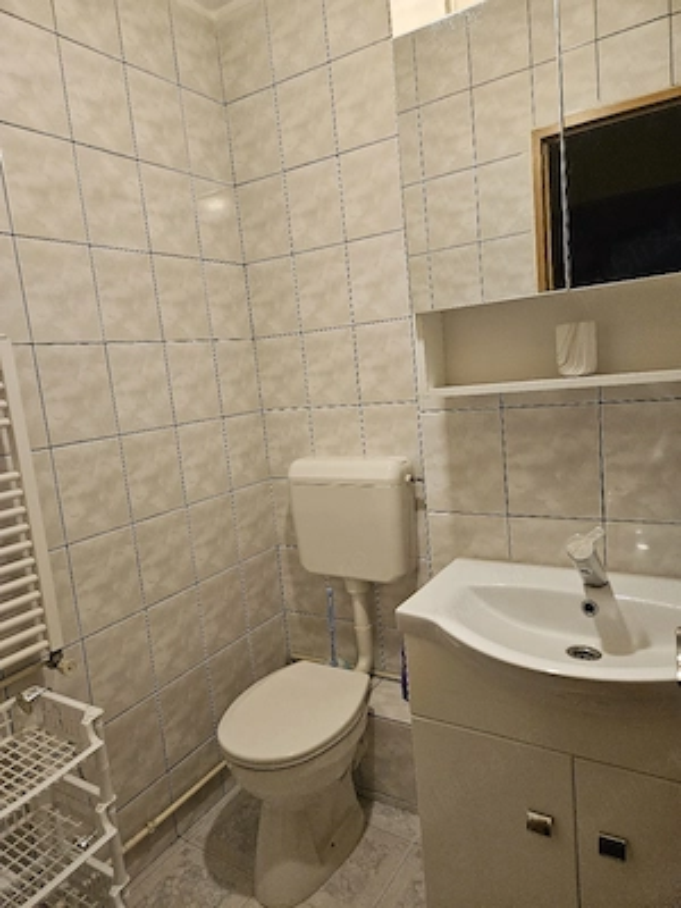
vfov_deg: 73.9
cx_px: 340
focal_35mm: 23
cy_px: 454
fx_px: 603
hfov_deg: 58.9
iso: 640
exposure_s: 1/101
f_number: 1.8
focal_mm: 5.4
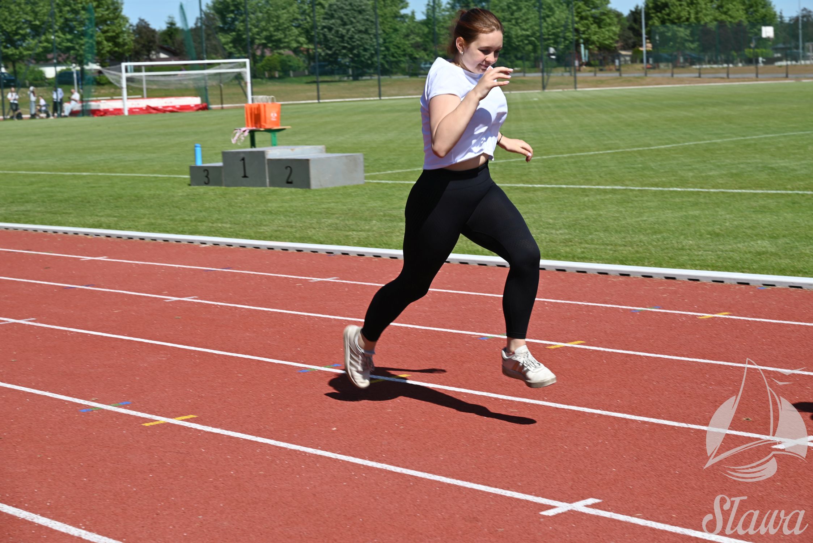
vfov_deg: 18.2
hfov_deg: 27.0
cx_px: 406
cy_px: 272
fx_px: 1694
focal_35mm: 75
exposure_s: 1/400
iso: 100
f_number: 7.1
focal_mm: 75
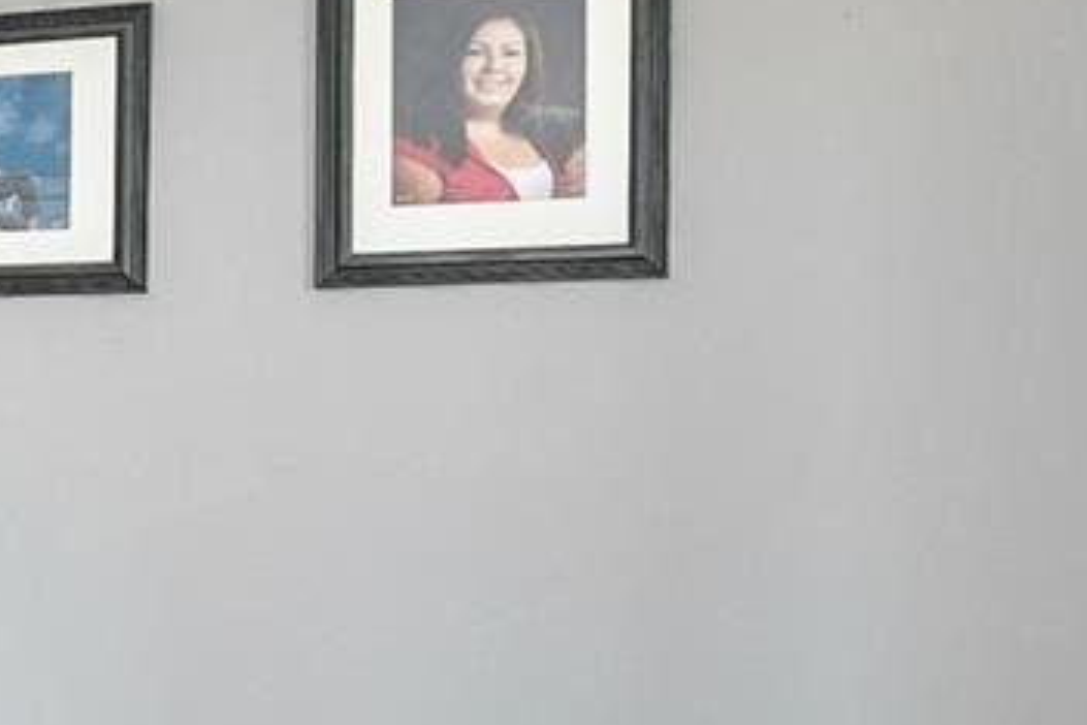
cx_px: -966
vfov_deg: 16.5
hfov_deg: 18.4
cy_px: 617
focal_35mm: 82
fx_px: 2476
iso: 640
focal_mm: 18
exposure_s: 1/40
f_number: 8
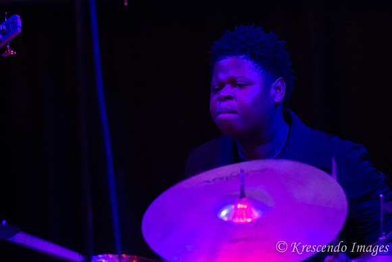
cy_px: 120
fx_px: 1702
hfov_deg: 13.1
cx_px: 262
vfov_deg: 8.8
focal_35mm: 156
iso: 3200
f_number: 2.8
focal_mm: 78
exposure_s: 1/200
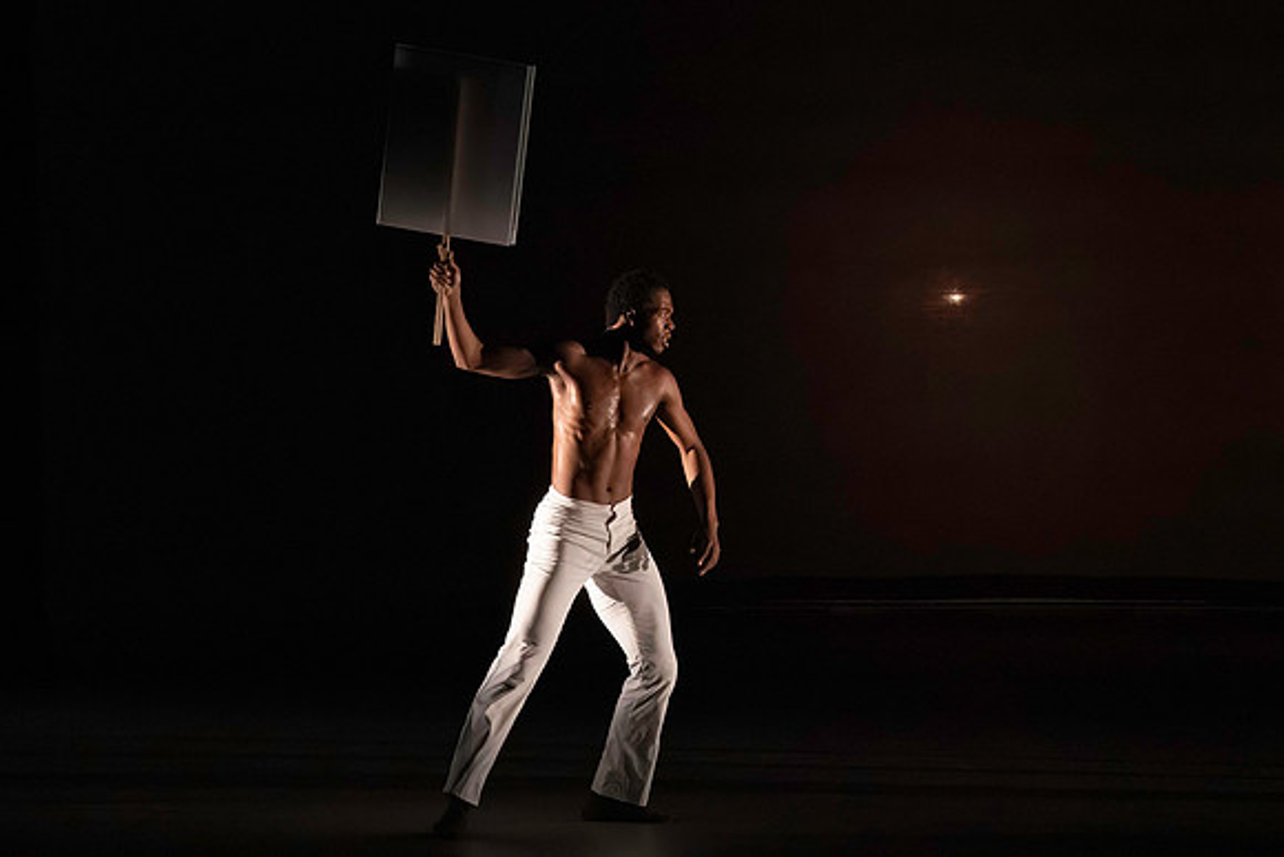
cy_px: 283
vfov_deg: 5.1
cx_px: 470
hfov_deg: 7.7
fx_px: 9559
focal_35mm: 268
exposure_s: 1/400
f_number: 14
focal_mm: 200
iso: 20000
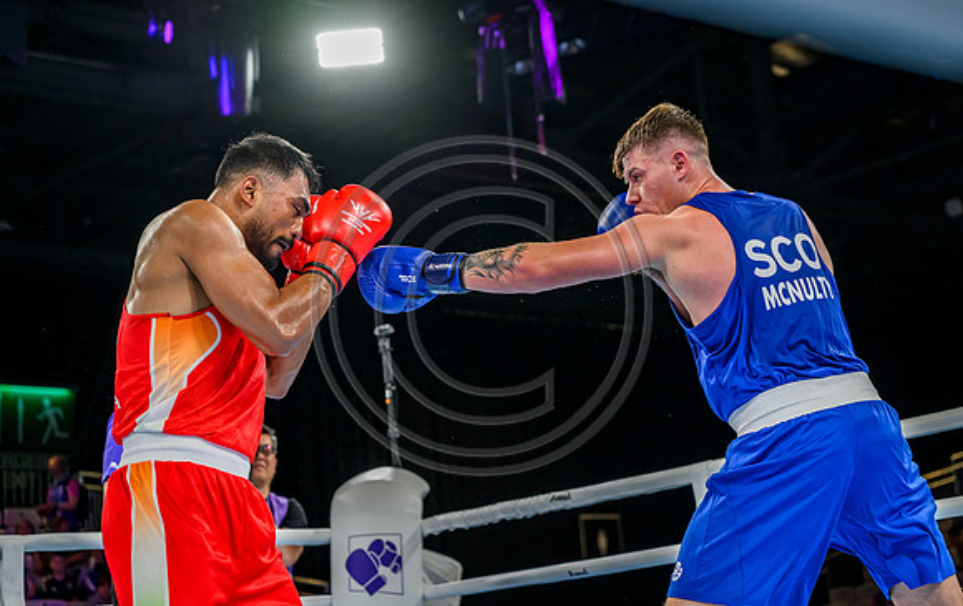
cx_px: 507
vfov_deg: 17.5
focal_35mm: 75
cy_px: 268
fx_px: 1972
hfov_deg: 27.4
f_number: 3.5
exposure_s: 1/1600
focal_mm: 70
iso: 2500
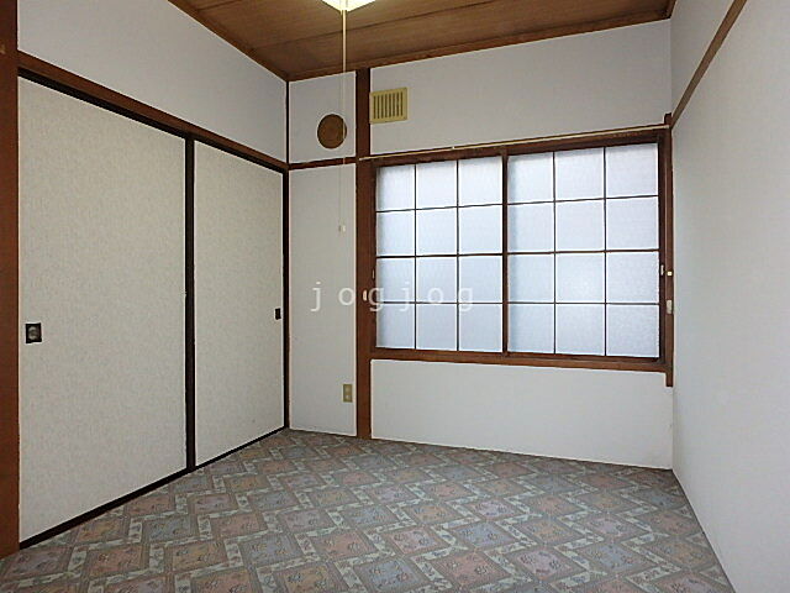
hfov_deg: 79.0
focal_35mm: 21
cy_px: 296
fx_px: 479
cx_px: 395
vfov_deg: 63.4
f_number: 3.5
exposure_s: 1/30
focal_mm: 3.7
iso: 400
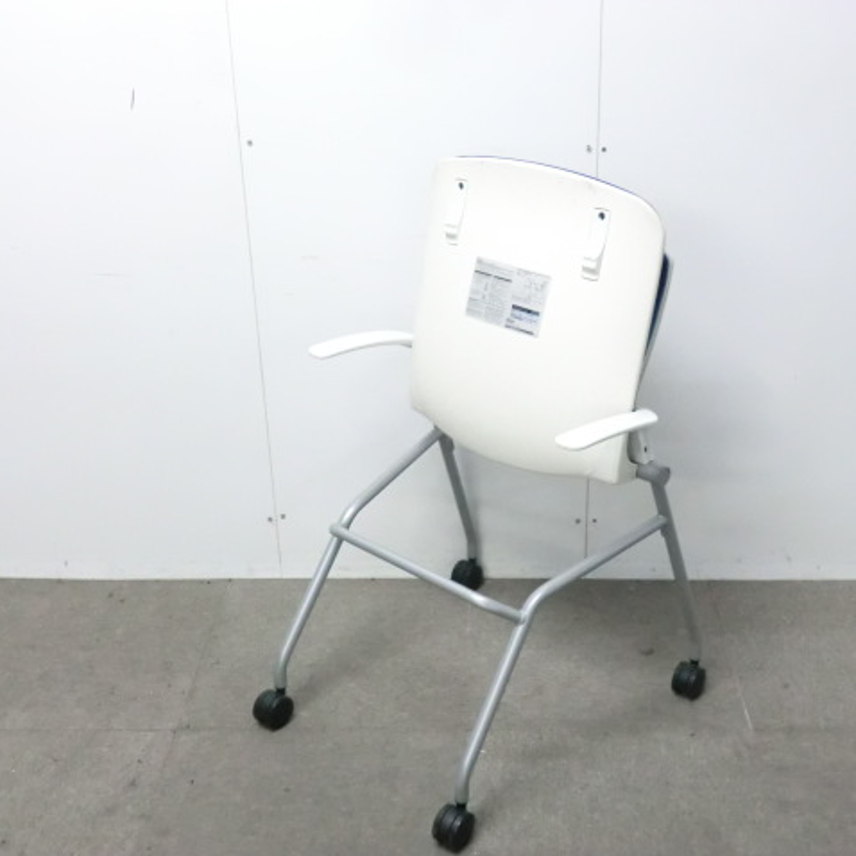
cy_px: 428
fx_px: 1259
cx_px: 526
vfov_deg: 37.6
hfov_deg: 37.4
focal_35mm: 45
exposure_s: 1/40
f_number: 3.9
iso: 800
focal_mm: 6.9
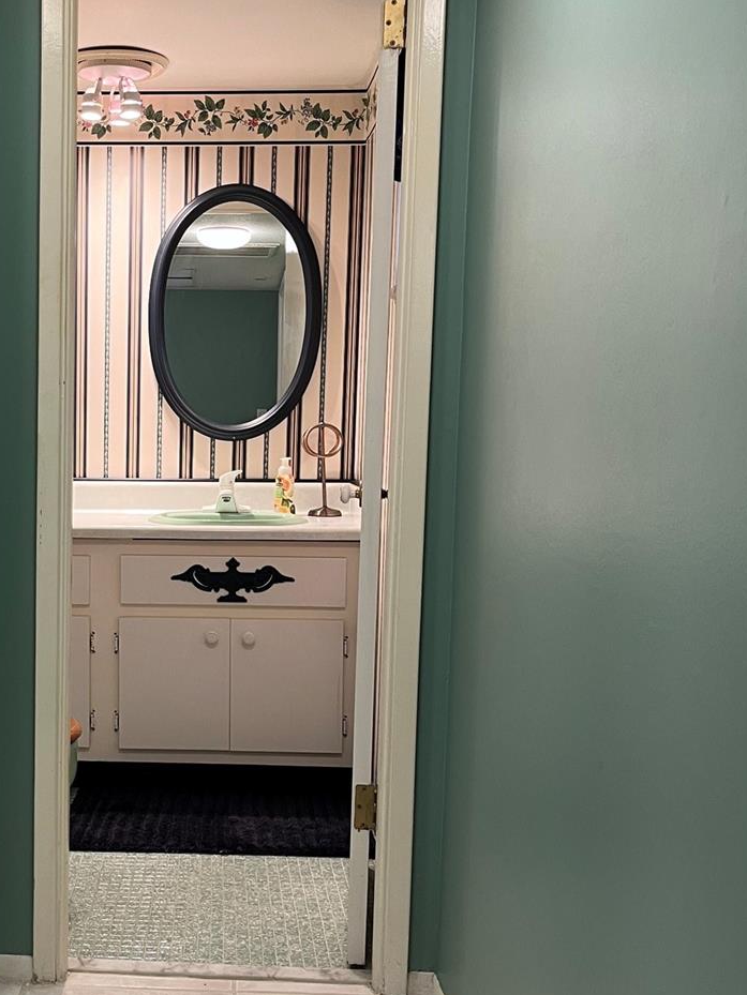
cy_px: 530
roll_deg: +0.2
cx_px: 143
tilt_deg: -5.5
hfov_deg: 32.6
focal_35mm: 43
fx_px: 1237
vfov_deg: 43.8
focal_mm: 5.1
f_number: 1.6
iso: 125
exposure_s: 1/60
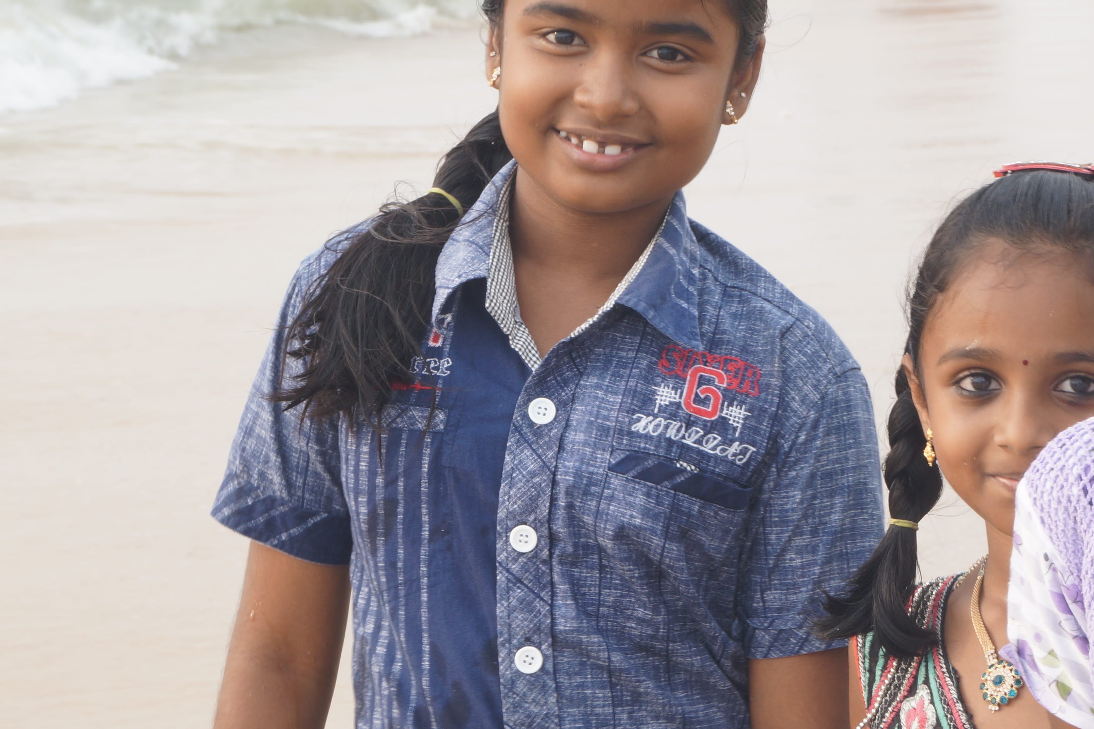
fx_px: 4462
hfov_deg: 13.9
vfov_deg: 9.3
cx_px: 887
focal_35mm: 147
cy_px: 336
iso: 100
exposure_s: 1/25
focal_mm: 55
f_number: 14
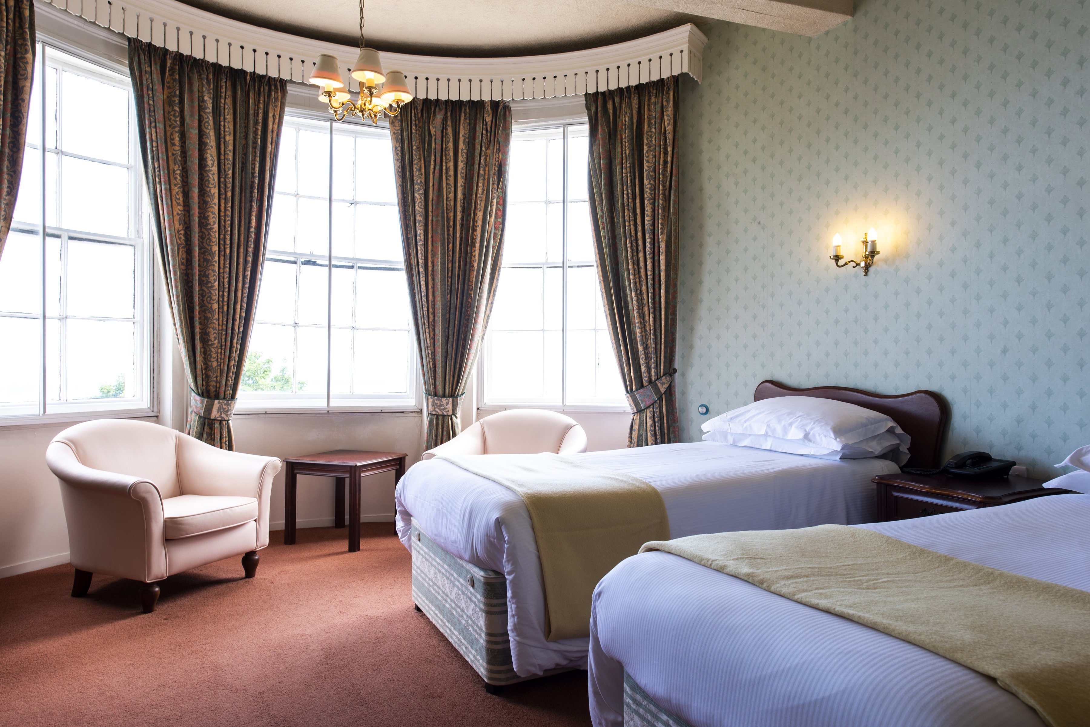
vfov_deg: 53.2
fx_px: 727
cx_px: 545
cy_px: 364
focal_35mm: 24
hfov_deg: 73.7
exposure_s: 1/6
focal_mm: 24
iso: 100
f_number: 11
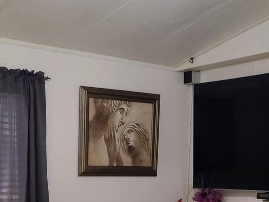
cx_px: 95
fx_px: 552
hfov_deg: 27.3
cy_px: 231
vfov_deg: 19.7
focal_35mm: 71
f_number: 1.8
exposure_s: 1/109
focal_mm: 5.56
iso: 400
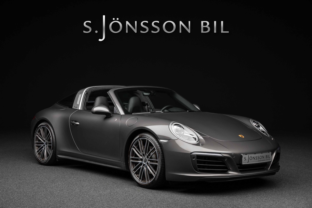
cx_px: 156
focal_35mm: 58
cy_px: 104
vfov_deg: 23.4
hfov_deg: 34.5
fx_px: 503
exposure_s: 1/100
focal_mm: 58
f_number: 5
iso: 1000
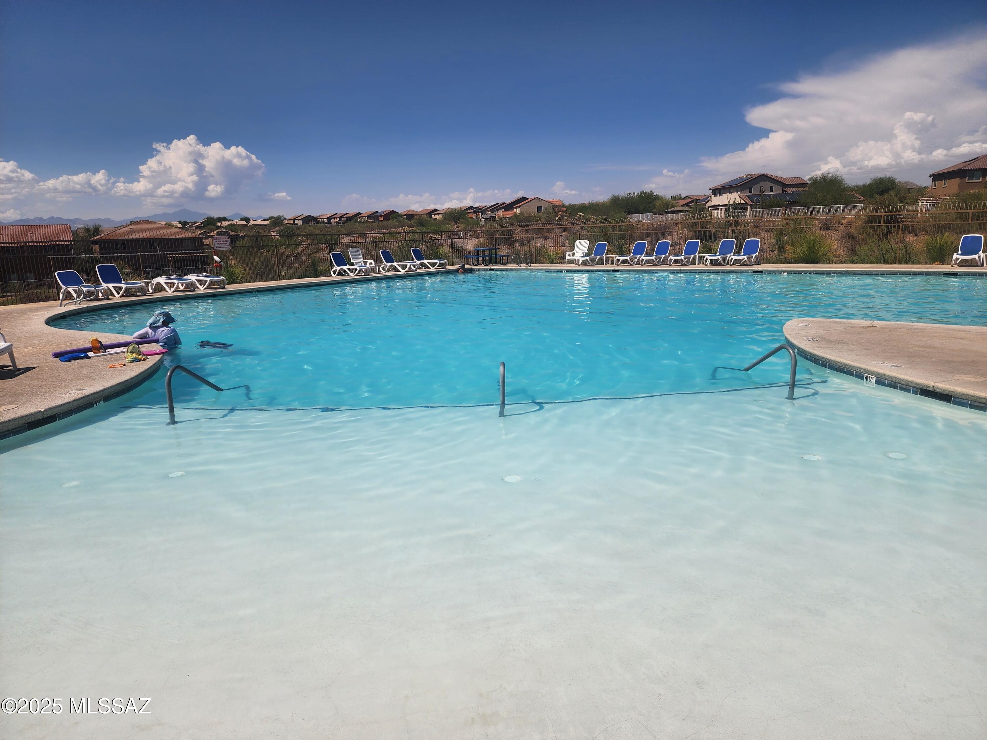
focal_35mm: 23
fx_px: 656
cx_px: 494
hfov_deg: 73.9
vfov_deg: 58.9
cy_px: 370
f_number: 1.8
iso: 12
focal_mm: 6.4
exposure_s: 1/3160
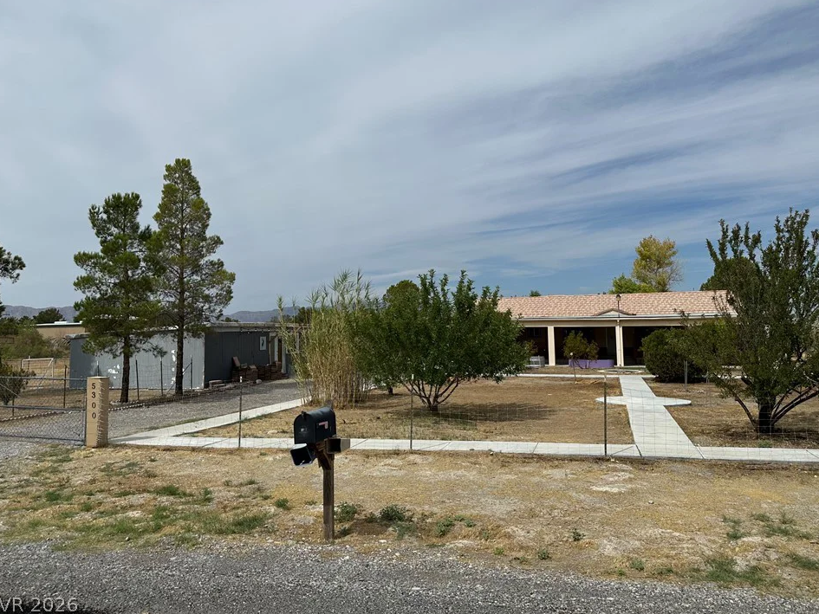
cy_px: 287
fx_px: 615
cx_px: 427
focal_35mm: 26
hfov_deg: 67.3
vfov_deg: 53.0
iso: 80
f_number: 1.78
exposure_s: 1/10753
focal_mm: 6.86
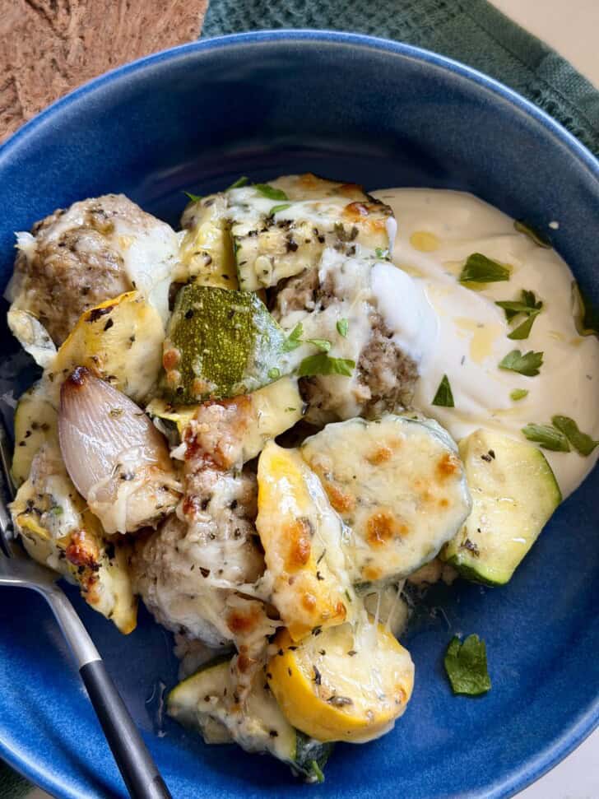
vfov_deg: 39.7
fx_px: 1108
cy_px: 400
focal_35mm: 48
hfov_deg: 30.3
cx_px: 300
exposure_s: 1/103
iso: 100
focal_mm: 6.8
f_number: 1.8
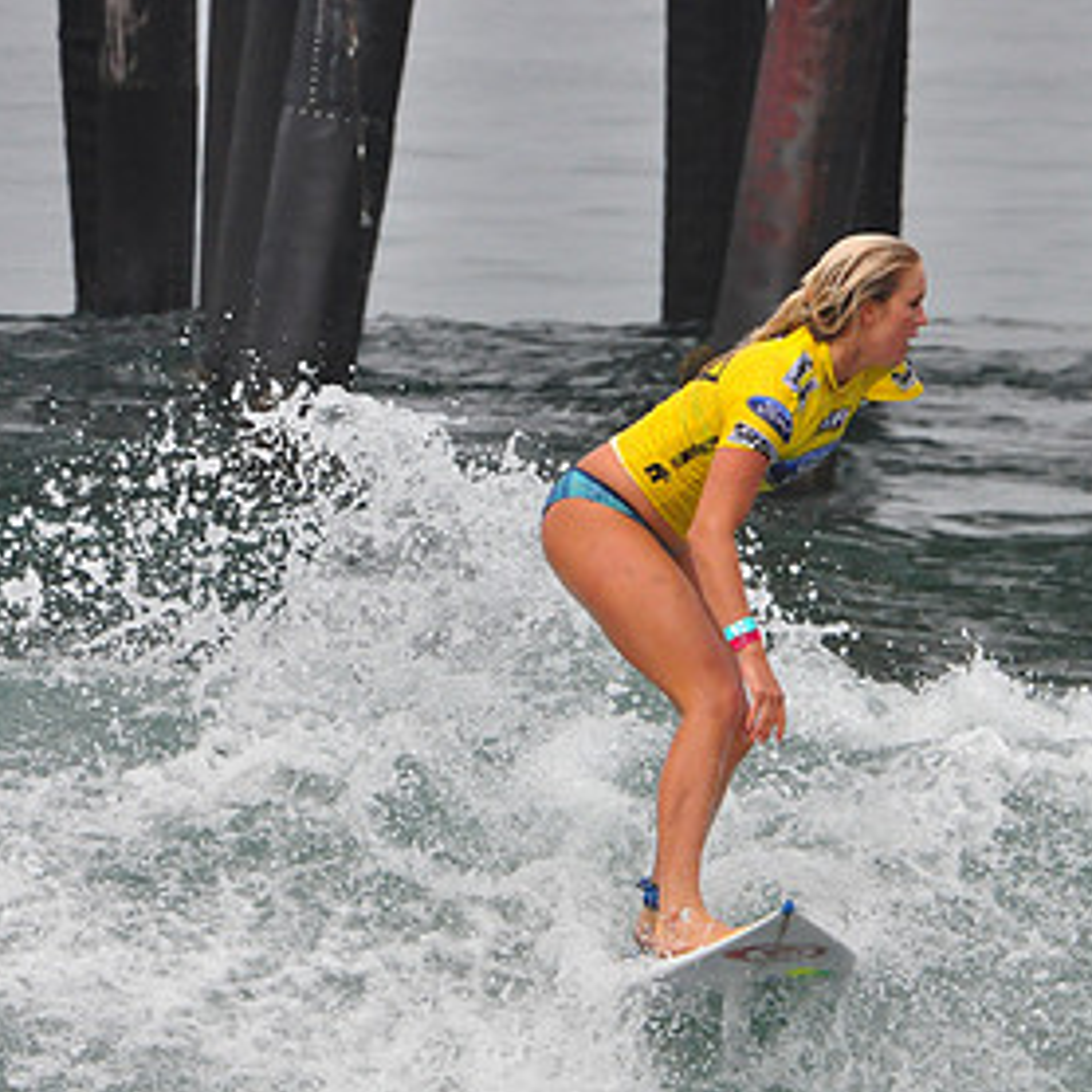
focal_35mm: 1460
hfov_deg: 1.2
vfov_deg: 1.2
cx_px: 931
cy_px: 627
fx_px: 52108
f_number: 18
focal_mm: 550
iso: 1250
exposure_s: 1/640
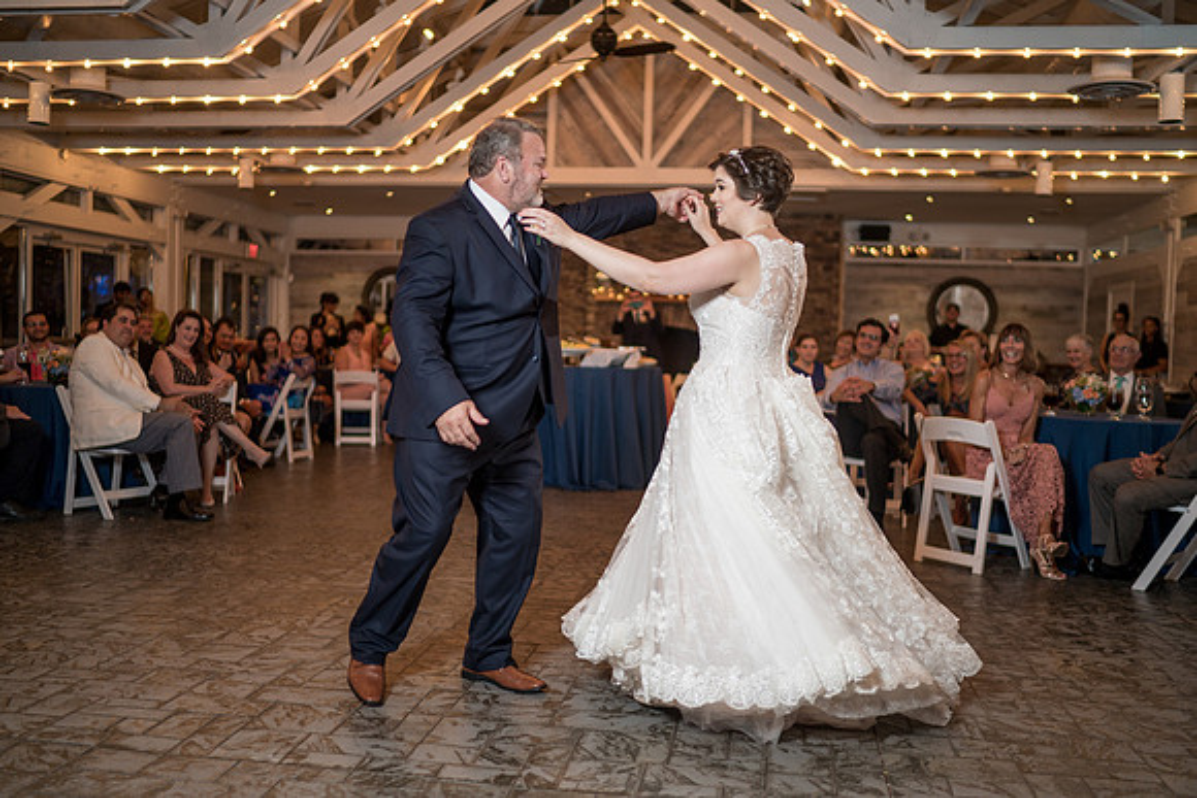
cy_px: 399
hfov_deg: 53.7
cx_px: 598
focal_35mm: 36
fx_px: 1183
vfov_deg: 37.3
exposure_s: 1/200
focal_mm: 35
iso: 250
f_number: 1.4
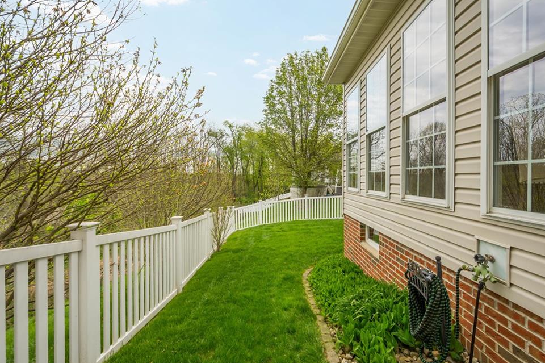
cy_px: 183
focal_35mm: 16
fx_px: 242
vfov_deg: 73.7
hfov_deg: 96.7
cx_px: 281
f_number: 6.3
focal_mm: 10
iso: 100
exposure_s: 1/500
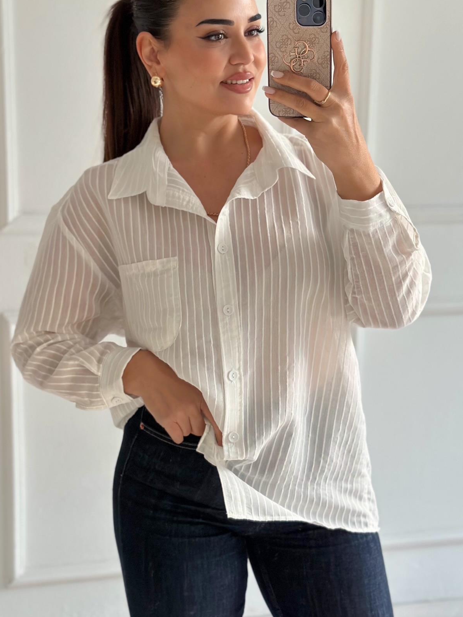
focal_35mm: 61
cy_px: 266
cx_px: 218
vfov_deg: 31.6
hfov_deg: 24.0
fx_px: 1088
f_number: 1.78
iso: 400
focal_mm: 6.86
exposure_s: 1/49
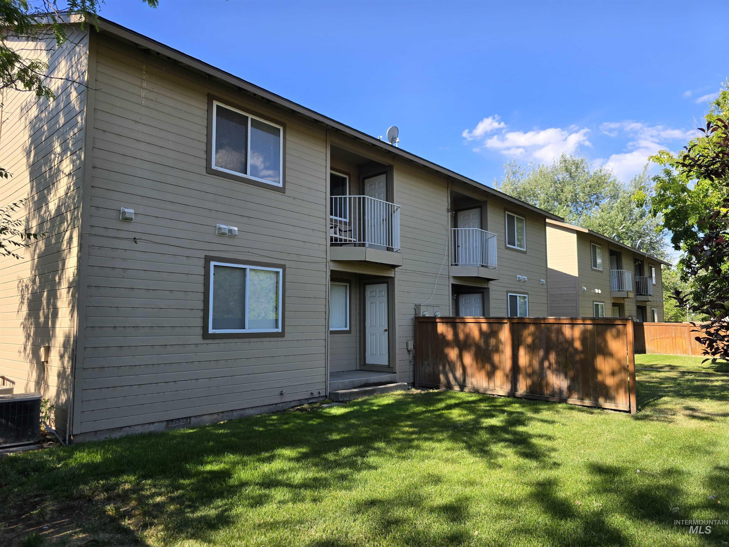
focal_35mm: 23
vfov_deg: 58.9
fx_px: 484
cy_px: 274
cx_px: 364
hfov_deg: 73.9
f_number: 1.7
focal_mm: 6.3
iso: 12
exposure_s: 1/398
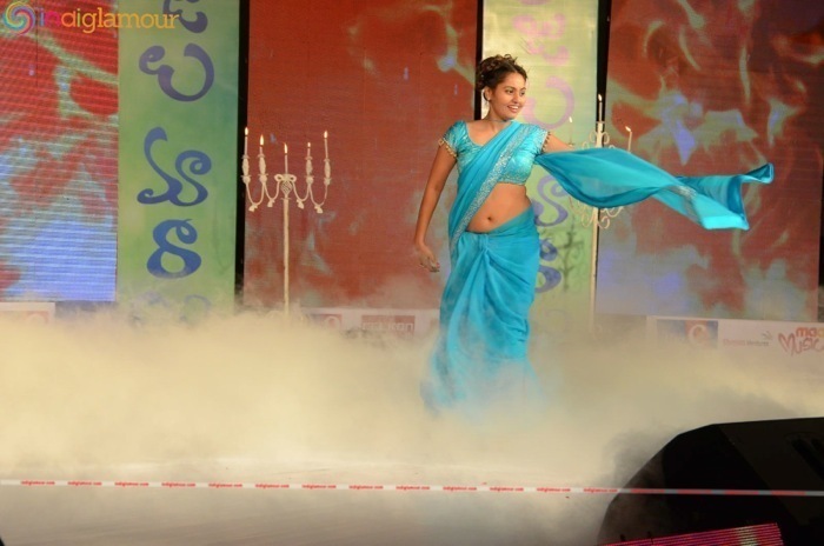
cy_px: 273
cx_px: 412
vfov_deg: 14.6
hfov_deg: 21.9
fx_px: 2125
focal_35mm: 93
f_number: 7.1
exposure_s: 1/125
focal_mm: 62
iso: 1600
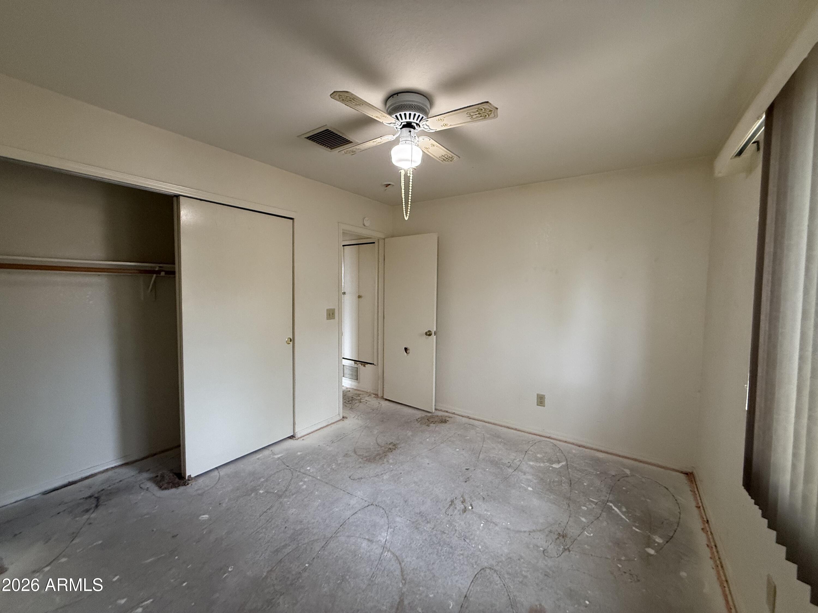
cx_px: 409
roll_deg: -1.0
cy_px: 306
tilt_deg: -0.5
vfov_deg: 85.7
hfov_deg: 102.1
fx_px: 331
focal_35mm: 14
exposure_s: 1/120
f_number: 2.2
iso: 500
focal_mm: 2.22
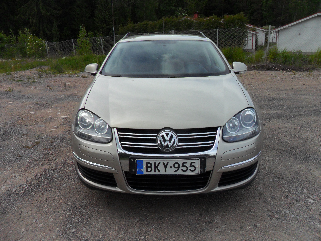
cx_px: 160
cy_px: 120
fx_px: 250
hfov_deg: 65.3
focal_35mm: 27
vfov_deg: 51.4
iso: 80
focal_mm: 4.9
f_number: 3.5
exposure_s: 1/1000
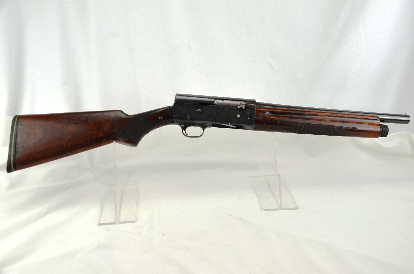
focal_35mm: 39
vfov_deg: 34.1
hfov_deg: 49.6
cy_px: 137
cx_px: 207
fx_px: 448
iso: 320
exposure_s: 1/125
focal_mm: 26
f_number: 5.6
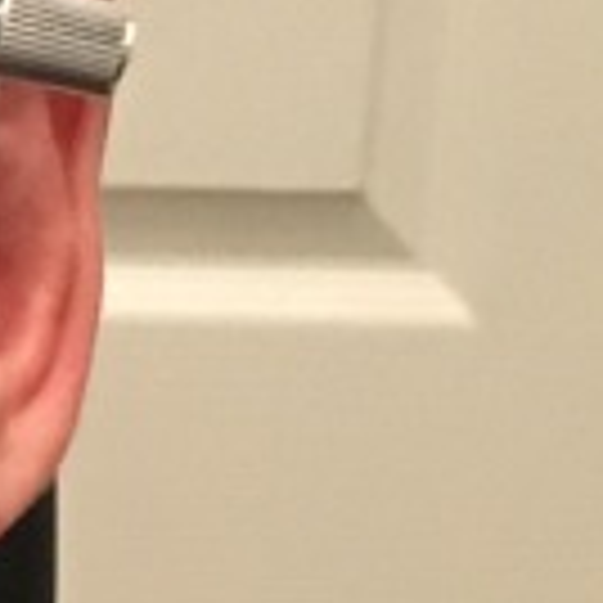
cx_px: -855
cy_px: 763
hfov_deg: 6.4
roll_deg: -0.8
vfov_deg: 6.6
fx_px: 5164
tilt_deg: -19.8
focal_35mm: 262
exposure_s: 1/15
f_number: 2.2
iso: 250
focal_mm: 4.15
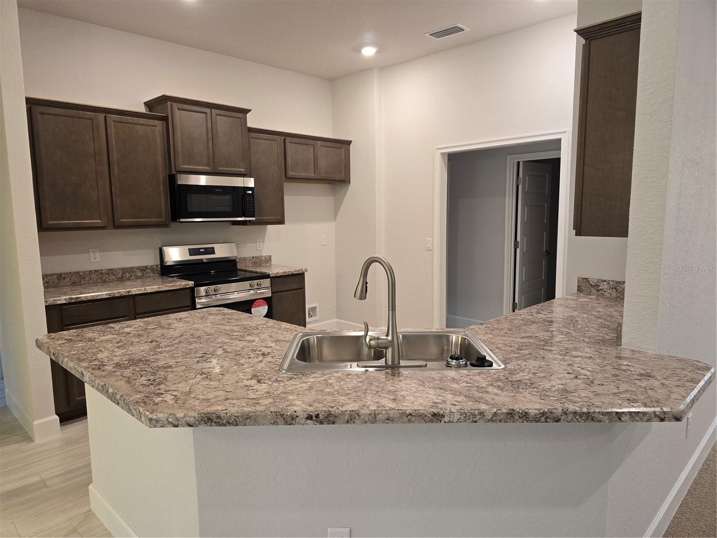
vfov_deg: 58.9
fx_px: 476
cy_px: 269
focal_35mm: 23
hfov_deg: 73.9
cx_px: 358
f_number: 1.7
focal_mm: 6.3
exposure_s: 1/120
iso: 320
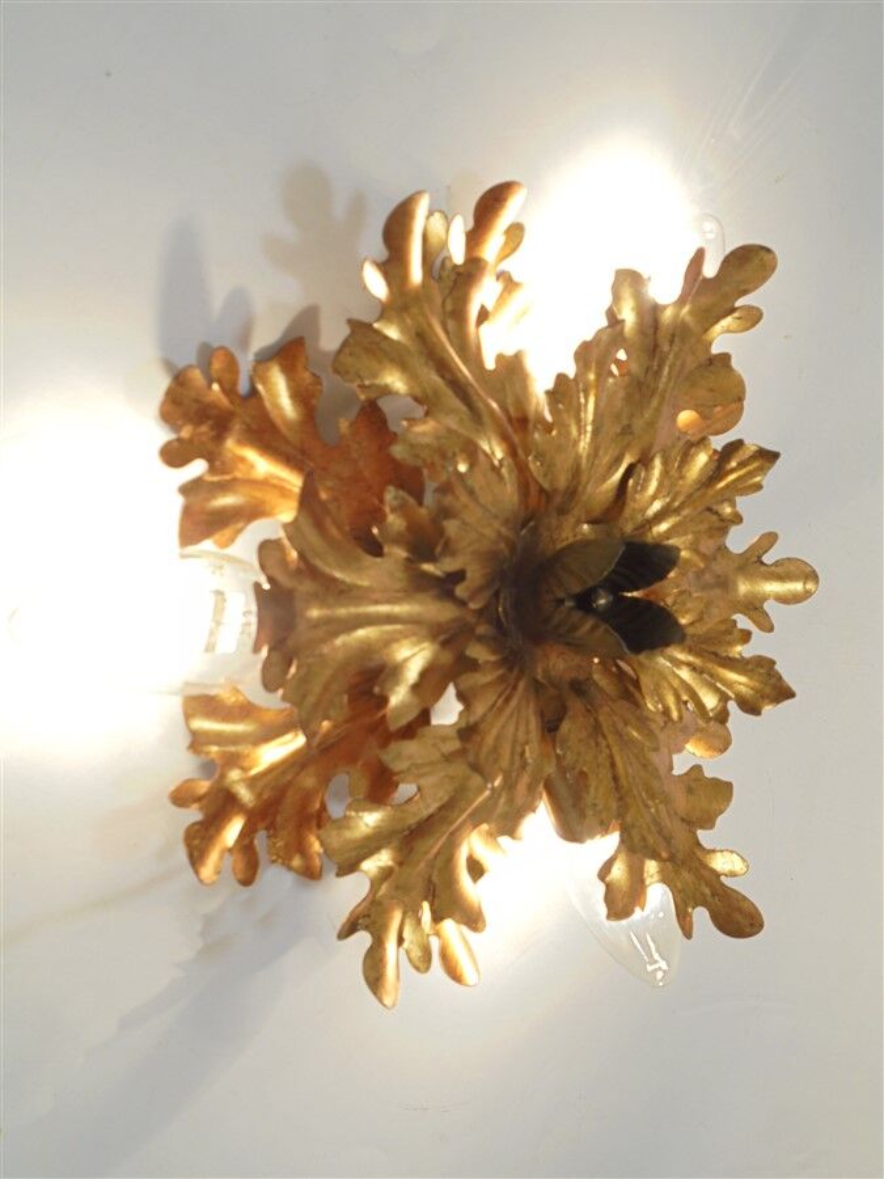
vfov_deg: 49.0
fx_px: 1294
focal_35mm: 38
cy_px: 590
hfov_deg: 37.7
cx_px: 442
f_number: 4.2
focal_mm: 6.9
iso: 100
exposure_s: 1/80
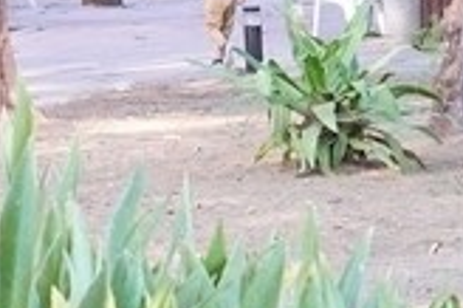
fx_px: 5332
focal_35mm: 415
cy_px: -383
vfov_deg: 3.3
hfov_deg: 5.0
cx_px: 34
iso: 500
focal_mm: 68
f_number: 5.6
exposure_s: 1/80
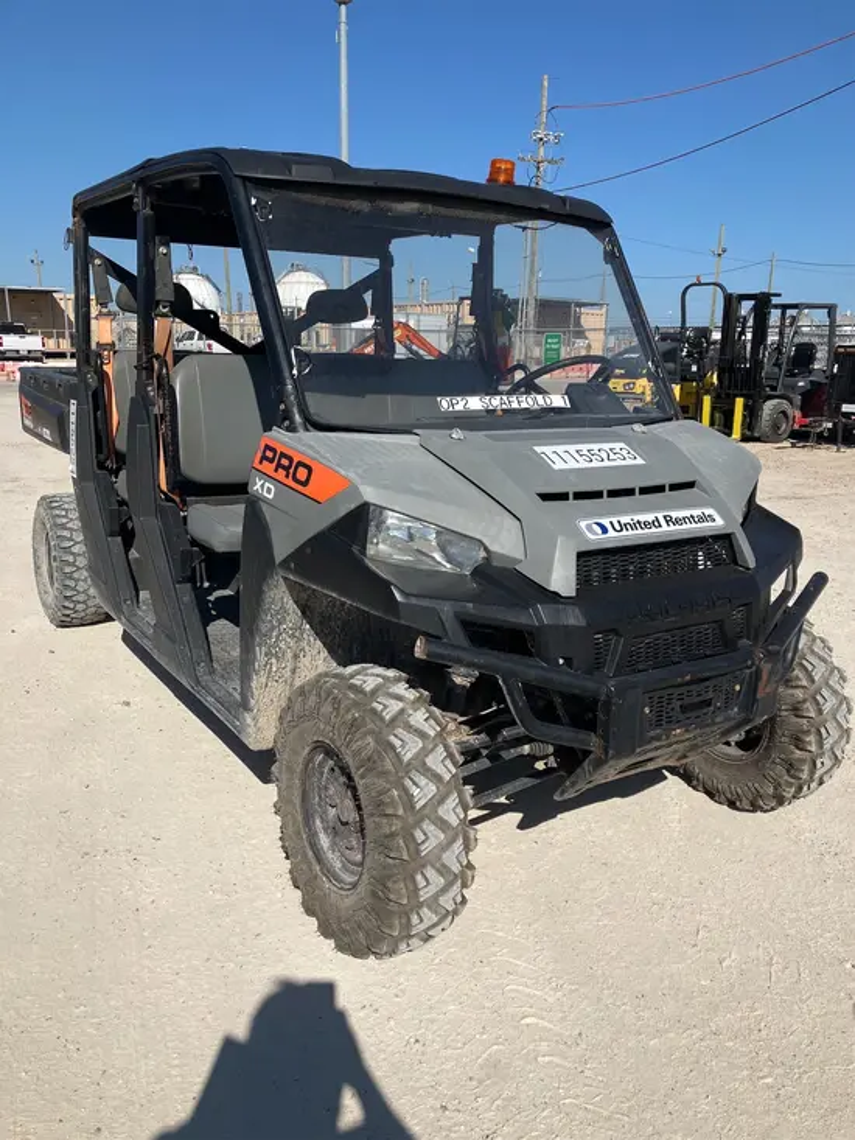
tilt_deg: -12.1
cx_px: 428
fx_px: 922
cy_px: 570
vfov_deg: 63.4
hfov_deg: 49.8
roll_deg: -2.1
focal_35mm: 28
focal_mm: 3.99
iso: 32
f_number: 1.8
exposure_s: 1/3472
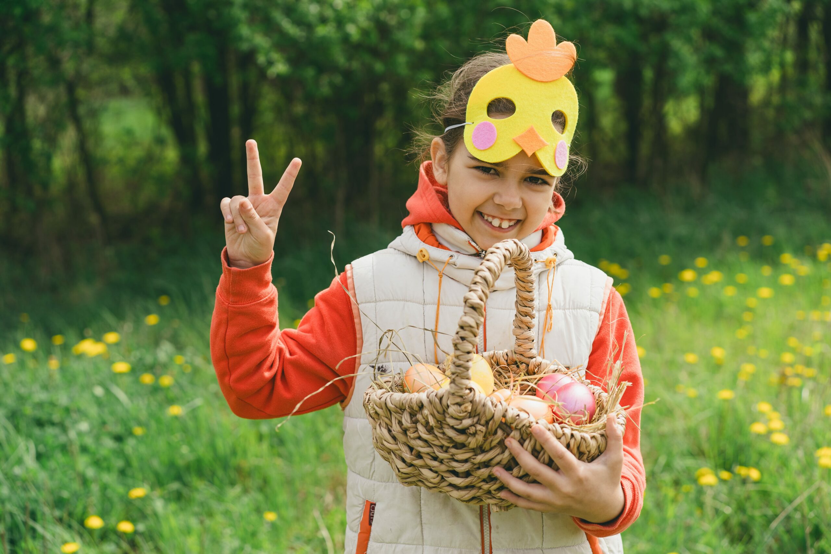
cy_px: 277
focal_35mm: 55
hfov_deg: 36.2
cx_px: 416
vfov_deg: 24.6
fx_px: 1270
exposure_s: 1/640
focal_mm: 55
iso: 100
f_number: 3.5
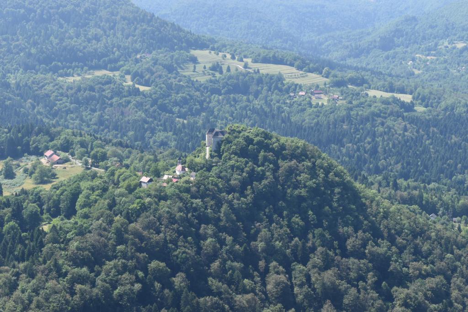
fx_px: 1073
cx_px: 234
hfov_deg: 24.6
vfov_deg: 16.6
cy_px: 156
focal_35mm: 82
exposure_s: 1/250
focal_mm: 55
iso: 200
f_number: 8
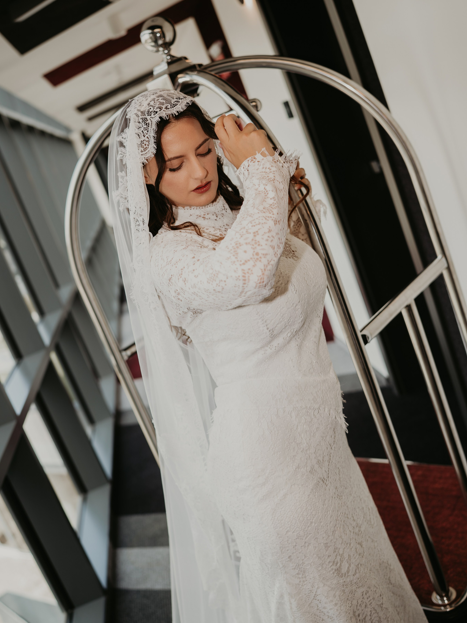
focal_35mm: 38
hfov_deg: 37.7
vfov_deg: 49.0
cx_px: 233
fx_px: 684
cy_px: 293
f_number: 2.2
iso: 160
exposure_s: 1/160
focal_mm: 35
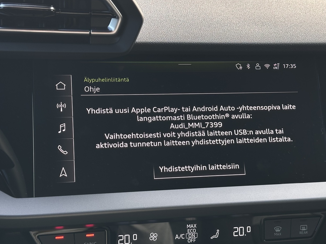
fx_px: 537
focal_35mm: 57
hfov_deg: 33.8
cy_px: 121
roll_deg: -3.5
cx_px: 170
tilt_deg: -18.5
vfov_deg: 25.6
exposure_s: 1/121
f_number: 1.78
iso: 50
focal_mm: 6.86
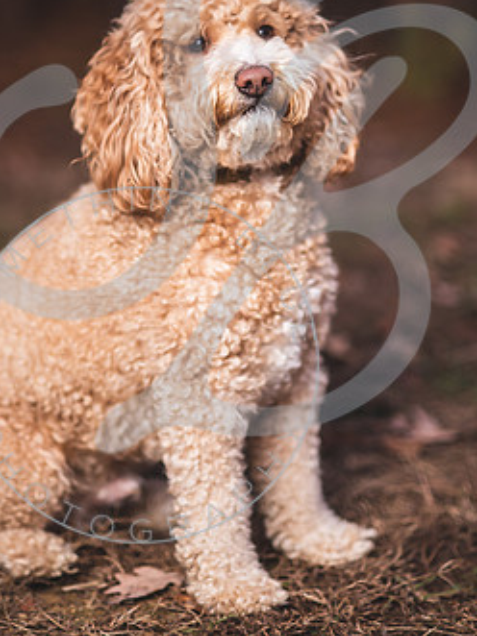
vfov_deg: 17.7
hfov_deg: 13.3
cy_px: 219
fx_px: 2041
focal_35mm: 111
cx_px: 227
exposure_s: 1/200
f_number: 1.8
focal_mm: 85
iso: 320
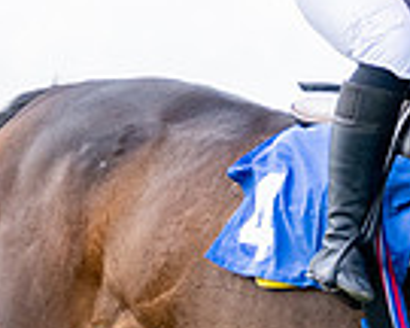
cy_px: 119
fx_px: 5691
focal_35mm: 469
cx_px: 26
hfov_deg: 4.1
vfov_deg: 3.3
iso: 400
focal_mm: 70
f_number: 4
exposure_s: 1/1600
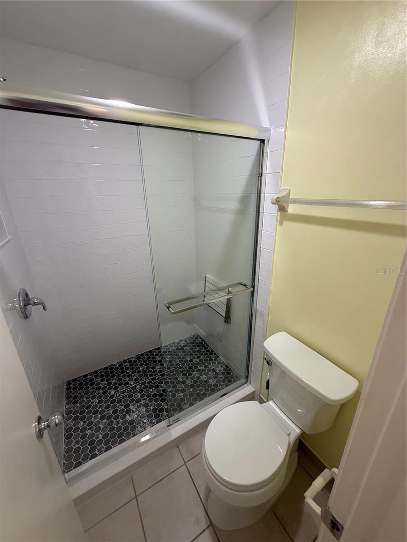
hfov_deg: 85.7
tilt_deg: -19.0
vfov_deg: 102.1
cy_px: 271
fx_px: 219
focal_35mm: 14
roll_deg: +0.4
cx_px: 204
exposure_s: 1/120
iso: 250
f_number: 2.2
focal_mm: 2.22
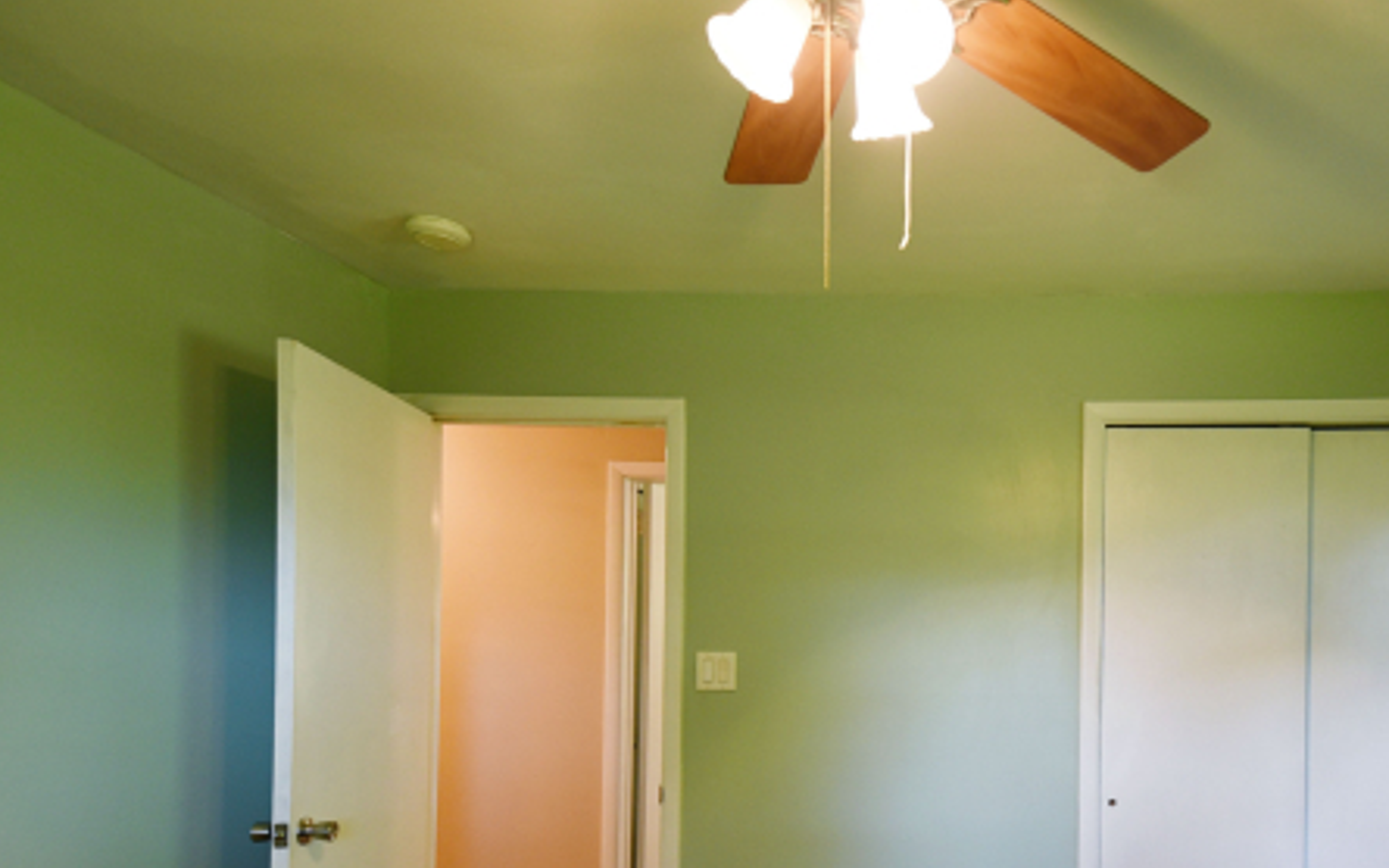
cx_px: 1025
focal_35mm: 24
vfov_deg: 47.0
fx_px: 908
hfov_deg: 70.3
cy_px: 746
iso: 640
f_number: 2.8
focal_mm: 14
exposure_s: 1/100
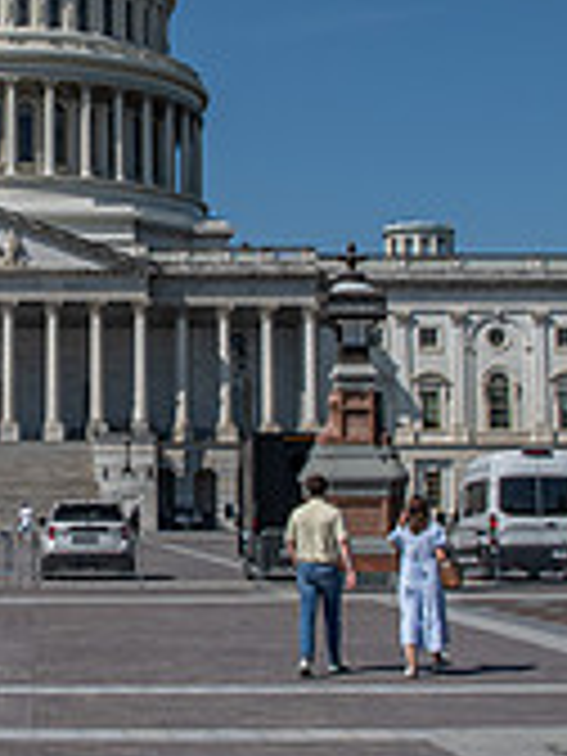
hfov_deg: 17.7
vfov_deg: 24.0
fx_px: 1769
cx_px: -14
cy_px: 272
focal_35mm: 81
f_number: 14
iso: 100
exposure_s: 1/200
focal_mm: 16
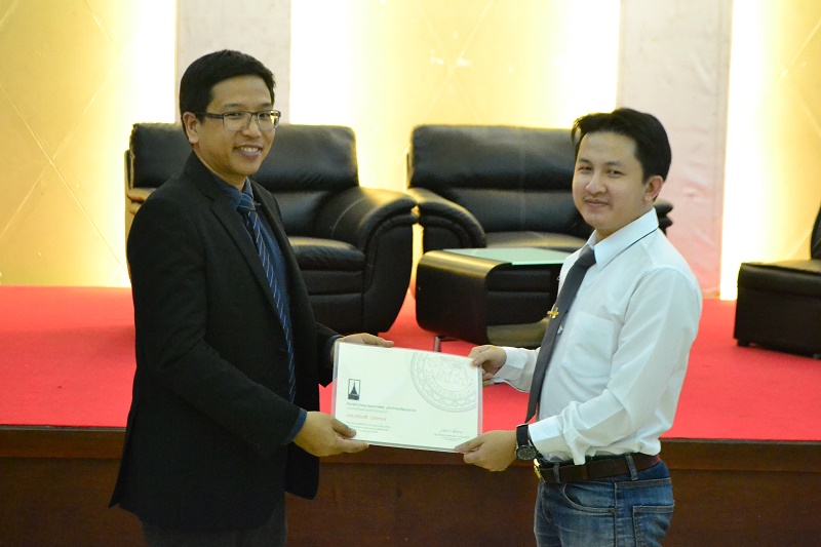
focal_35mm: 69
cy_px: 274
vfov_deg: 19.7
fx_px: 1573
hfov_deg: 29.2
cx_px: 410
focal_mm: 46
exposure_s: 1/50
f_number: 5.3
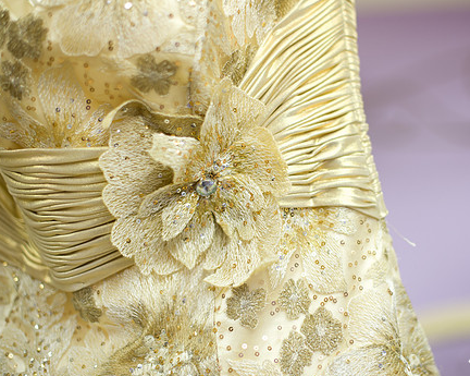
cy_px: 183
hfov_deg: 29.9
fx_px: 876
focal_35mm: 63
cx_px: 301
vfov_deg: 24.2
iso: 800
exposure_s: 1/250
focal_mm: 50
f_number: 2
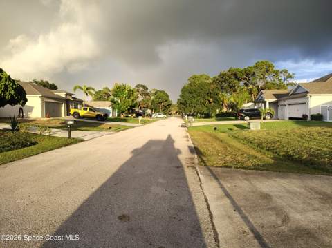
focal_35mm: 24
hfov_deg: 71.7
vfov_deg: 56.7
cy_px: 124
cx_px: 166
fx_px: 230
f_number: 1.8
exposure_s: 1/291
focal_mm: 5.56
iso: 100
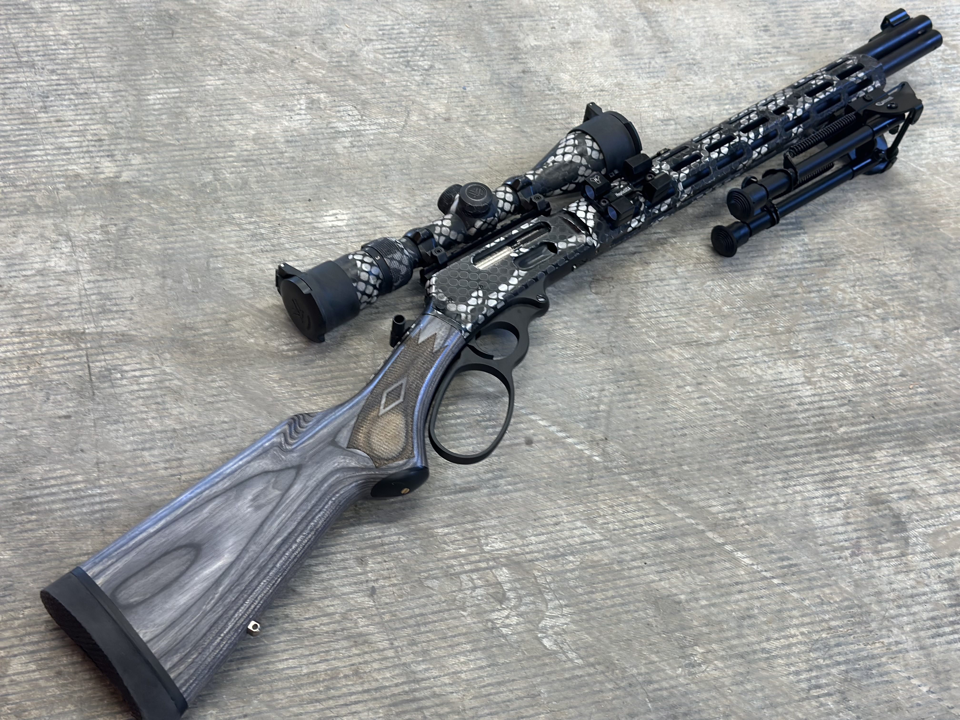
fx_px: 1331
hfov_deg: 39.7
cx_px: 480
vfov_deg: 30.3
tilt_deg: -53.3
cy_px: 360
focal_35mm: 48
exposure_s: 1/120
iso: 125
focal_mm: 6.86
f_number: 1.78
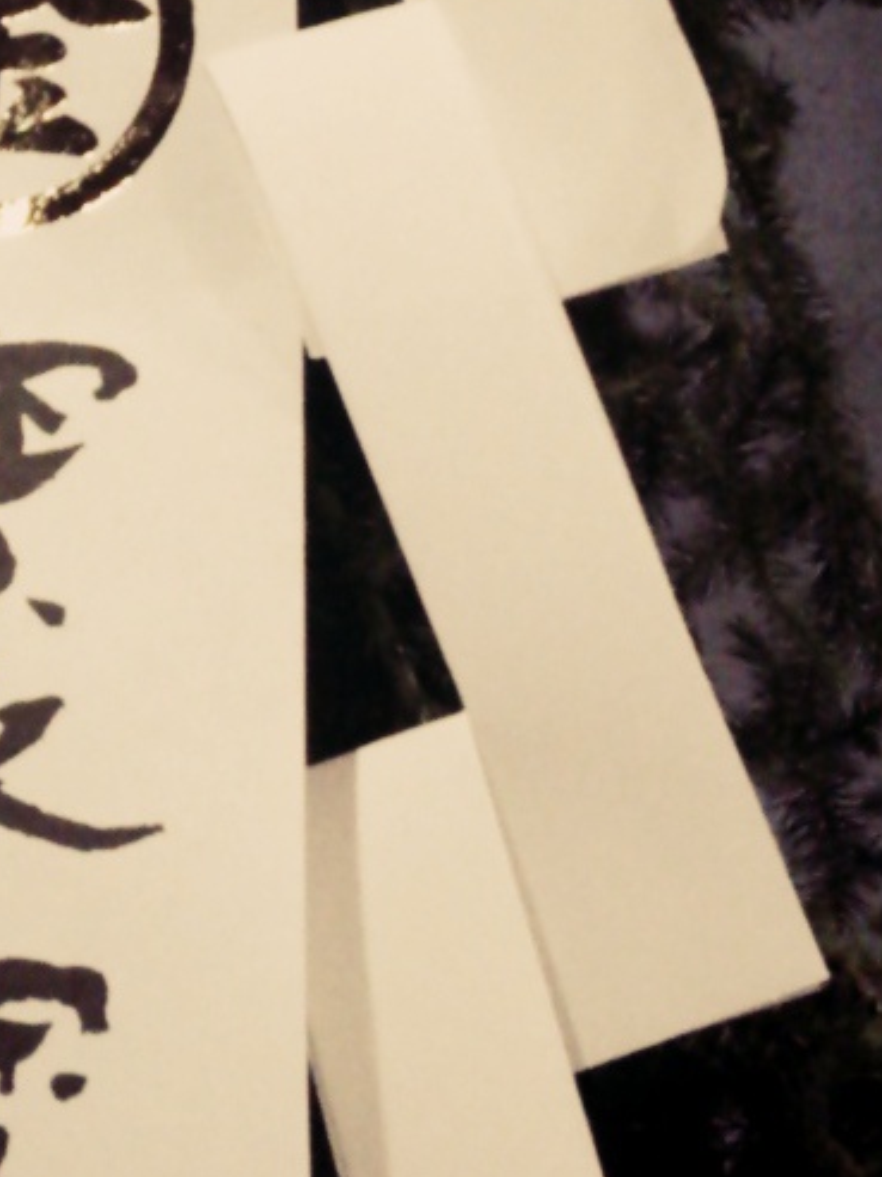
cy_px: 232
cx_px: 10
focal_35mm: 131
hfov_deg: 11.2
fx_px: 4450
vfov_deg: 15.0
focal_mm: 4.21
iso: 500
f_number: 2.5
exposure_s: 1/11
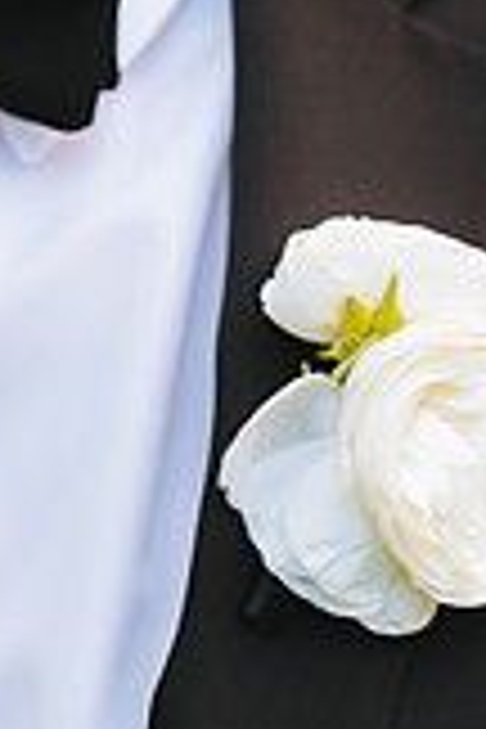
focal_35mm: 236
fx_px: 4779
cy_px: 688
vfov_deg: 8.7
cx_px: 122
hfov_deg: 5.8
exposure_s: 1/250
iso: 500
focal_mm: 85
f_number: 2.2
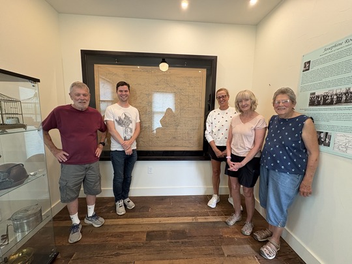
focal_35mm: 14
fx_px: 142
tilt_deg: -7.3
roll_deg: -1.3
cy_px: 132
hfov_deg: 102.1
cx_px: 176
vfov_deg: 85.7
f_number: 2.2
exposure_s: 1/60
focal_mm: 2.22
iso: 200
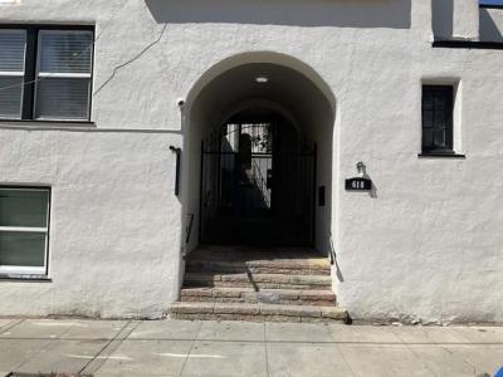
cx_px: 252
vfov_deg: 48.2
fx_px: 421
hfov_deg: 61.7
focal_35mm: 29
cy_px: 188
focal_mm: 3
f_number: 1.8
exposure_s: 1/3534
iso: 16
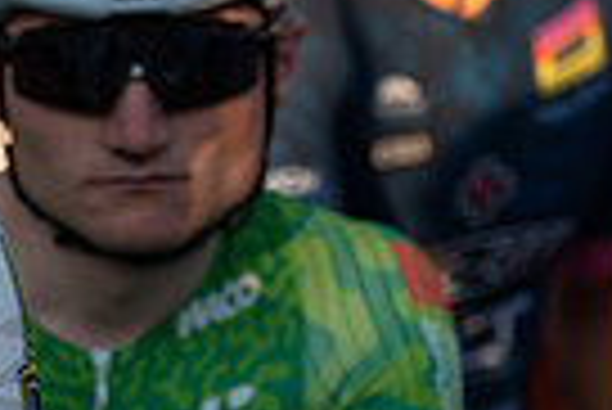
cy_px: -30
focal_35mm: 675
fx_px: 11487
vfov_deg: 2.0
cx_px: -690
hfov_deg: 3.0
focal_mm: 127
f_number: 3.2
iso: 125
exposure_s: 1/800
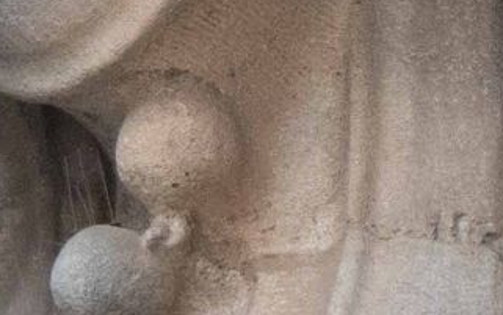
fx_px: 20532
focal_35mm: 1497
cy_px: -27
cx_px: -1402
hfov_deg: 1.4
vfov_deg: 0.9
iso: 3200
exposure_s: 1/400
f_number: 6.3
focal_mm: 155
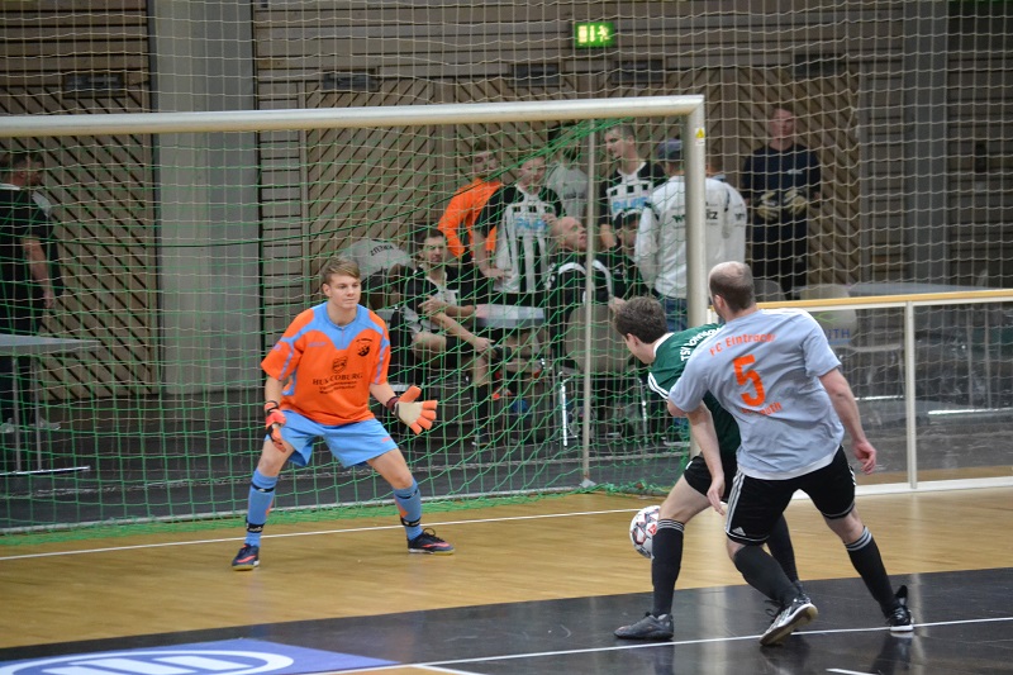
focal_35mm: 202
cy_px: 338
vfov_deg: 6.8
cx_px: 506
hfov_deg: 10.2
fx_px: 5697
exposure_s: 1/500
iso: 3200
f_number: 5
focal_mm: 135
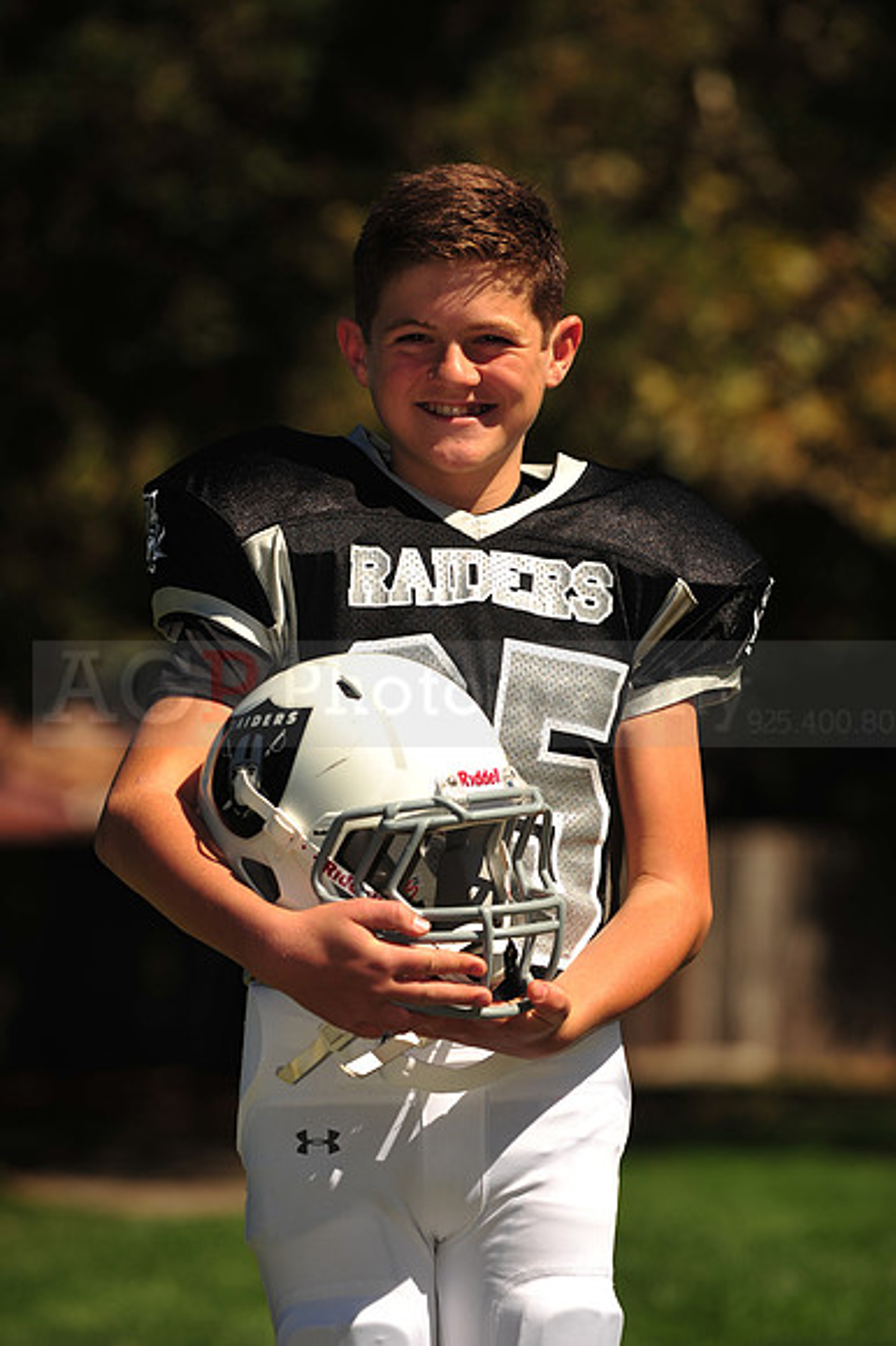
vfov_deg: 10.3
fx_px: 7475
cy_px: 673
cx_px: 448
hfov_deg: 6.9
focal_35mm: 200
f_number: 5
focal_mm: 200
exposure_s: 1/1000
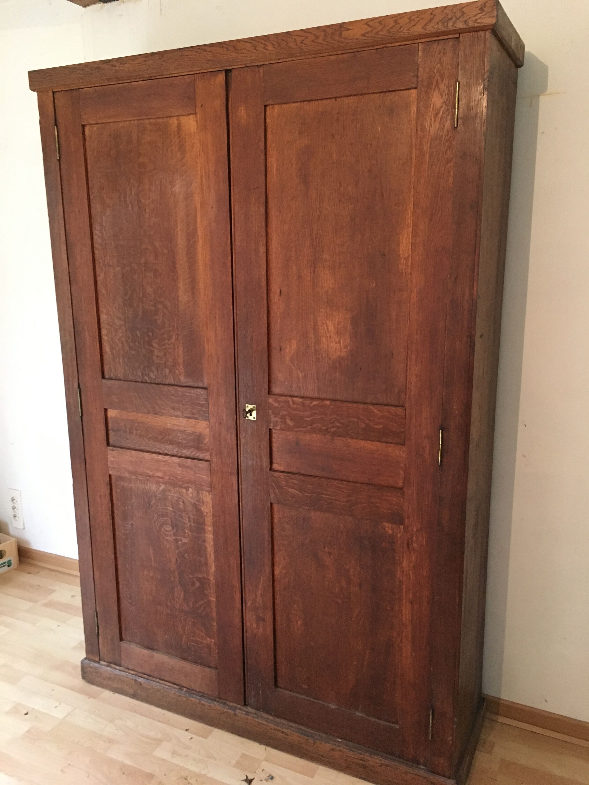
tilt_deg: -11.9
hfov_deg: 48.2
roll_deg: +1.3
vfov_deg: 61.7
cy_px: 392
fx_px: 658
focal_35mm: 29
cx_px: 294
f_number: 2.2
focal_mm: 4.15
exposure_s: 1/20
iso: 200
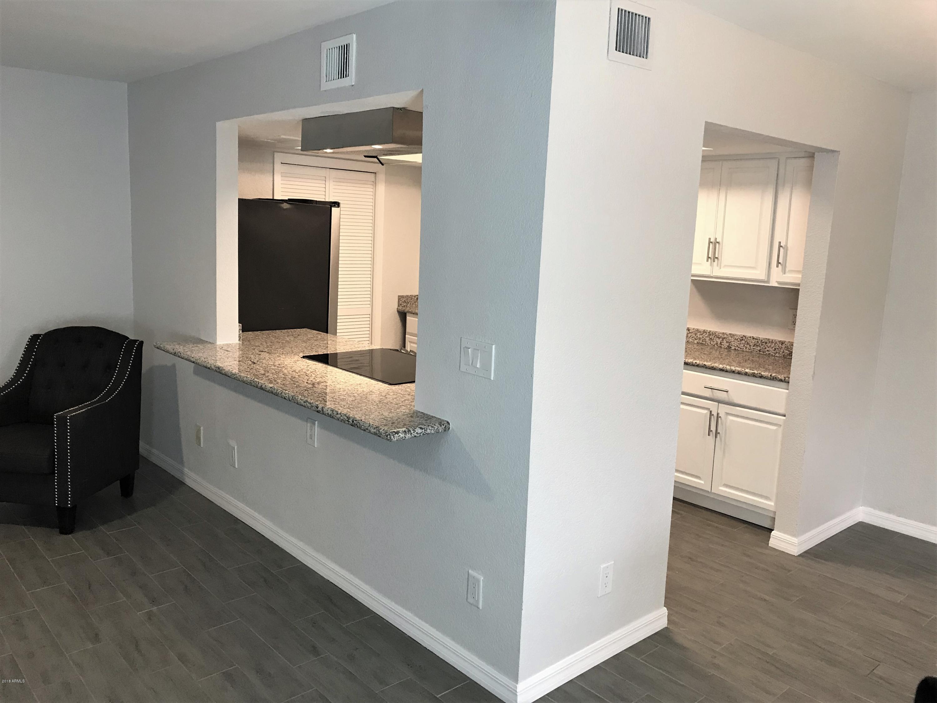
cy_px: 352
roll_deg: -2.9
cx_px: 468
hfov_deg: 63.4
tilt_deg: -10.1
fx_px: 758
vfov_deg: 49.7
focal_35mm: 28
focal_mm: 3.99
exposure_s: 1/30
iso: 25
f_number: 1.8
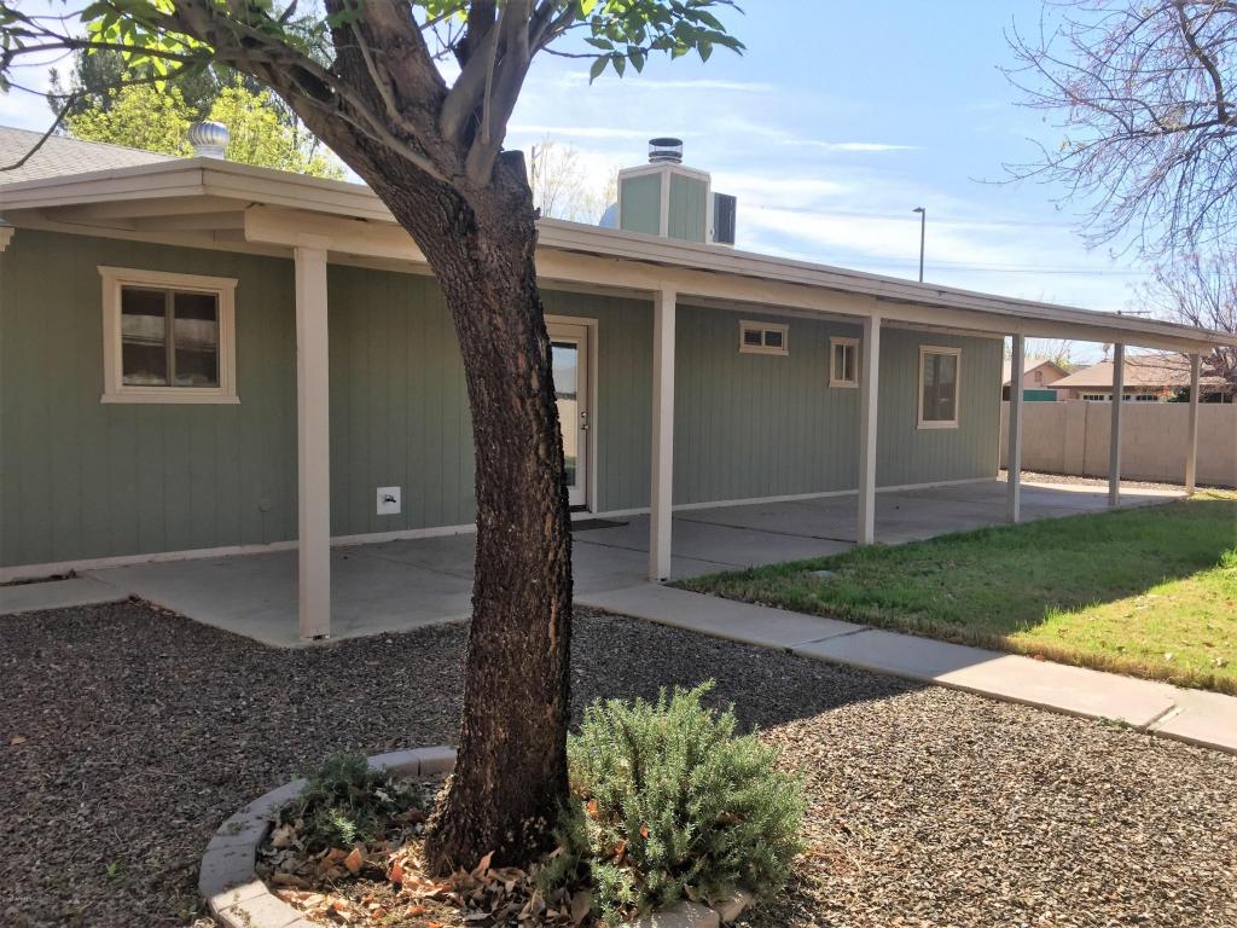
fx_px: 1036
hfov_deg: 61.7
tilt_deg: -2.9
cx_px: 618
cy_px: 464
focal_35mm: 29
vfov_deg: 48.2
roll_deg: -0.6
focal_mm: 4.15
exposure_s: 1/1163
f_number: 2.2
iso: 32
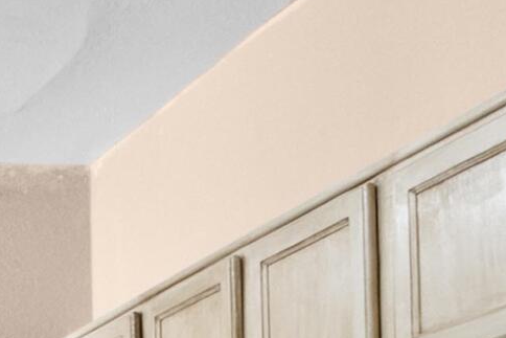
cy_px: 685
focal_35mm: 93
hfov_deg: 16.2
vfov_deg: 12.8
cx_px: -543
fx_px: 1307
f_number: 22
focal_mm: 10
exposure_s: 1.3
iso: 800
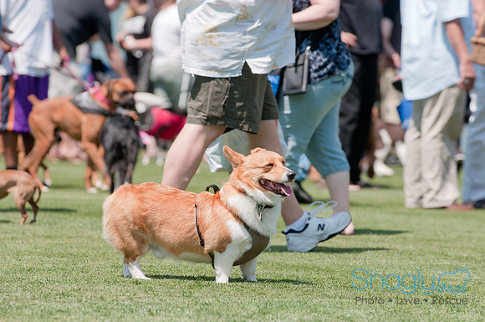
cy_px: 161
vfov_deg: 4.6
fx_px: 4036
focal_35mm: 300
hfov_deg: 6.9
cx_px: 242
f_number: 5.6
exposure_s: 1/800
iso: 200
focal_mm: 200
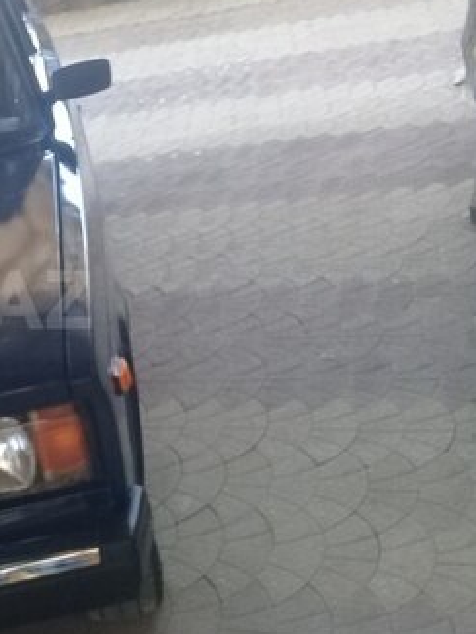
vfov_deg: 30.7
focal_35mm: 63
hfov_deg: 21.5
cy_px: 299
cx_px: -109
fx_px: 1154
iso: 80
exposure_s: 1/40
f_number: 2.2
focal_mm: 3.3
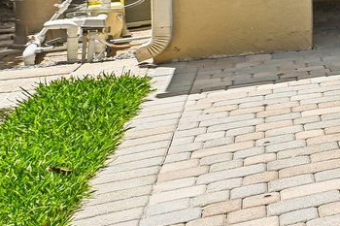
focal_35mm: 82
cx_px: 928
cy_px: -93
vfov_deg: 15.6
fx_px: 774
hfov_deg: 13.0
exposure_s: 1/500
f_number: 7.1
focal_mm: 14
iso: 100
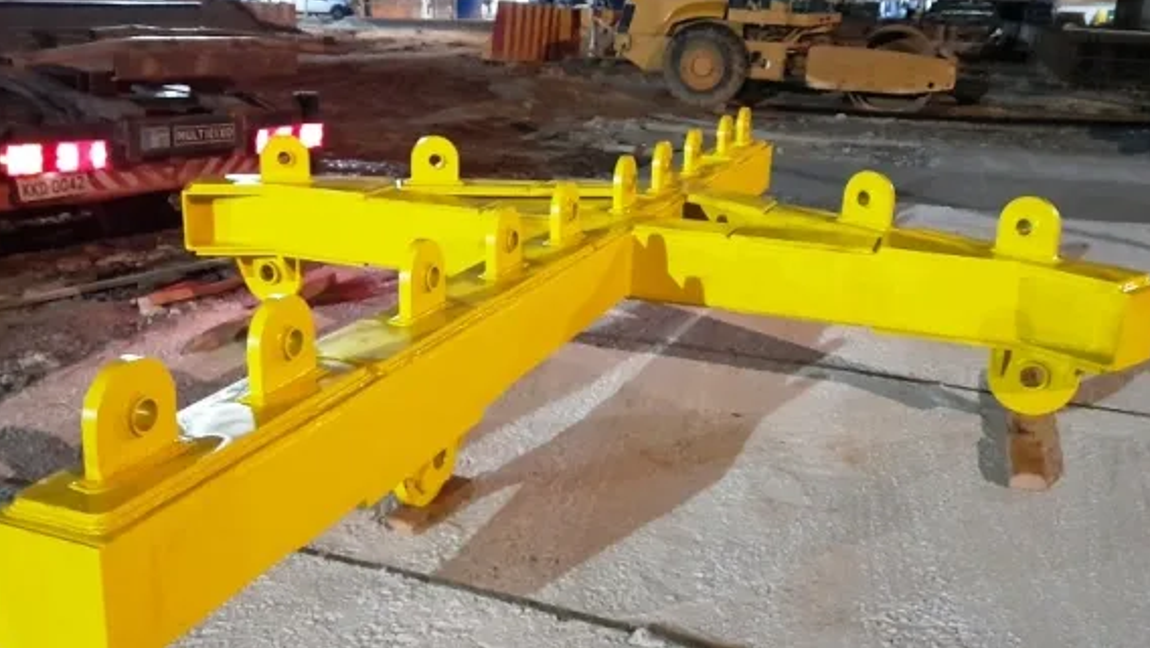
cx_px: 575
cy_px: 332
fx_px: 854
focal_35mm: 28
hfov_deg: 67.9
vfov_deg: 41.5
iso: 1000
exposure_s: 1/20
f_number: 2
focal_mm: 4.6
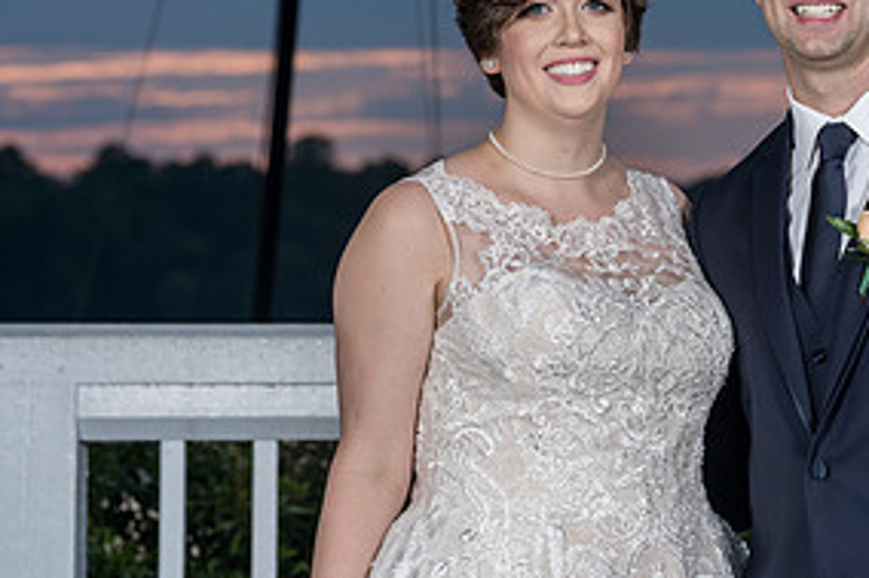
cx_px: 734
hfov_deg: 6.6
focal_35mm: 312
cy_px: 304
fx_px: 7527
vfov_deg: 4.4
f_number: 8
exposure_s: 1/200
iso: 100
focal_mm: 139
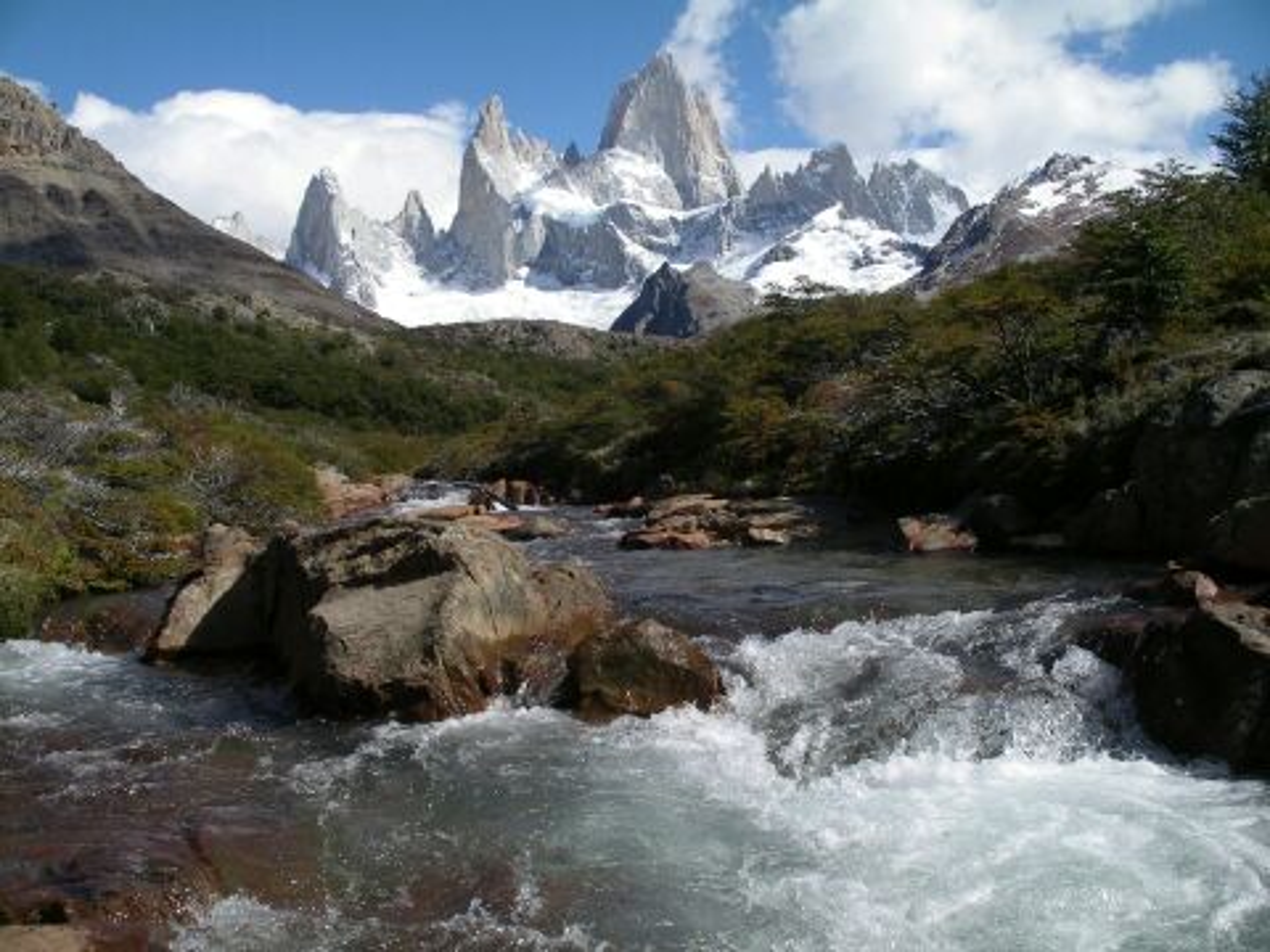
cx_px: 635
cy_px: 476
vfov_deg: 38.7
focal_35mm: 37
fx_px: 1357
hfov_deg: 50.1
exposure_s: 1/320
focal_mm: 7.8
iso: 80
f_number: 6.5
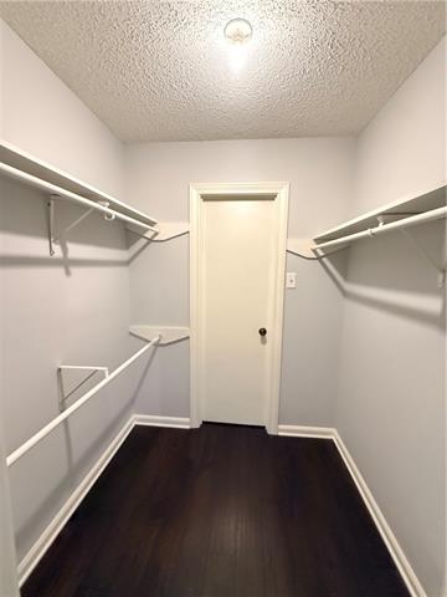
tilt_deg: -6.8
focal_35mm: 14
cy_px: 298
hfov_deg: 85.7
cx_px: 224
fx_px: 241
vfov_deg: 102.1
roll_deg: -0.7
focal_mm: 2.22
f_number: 2.2
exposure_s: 1/60
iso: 1250
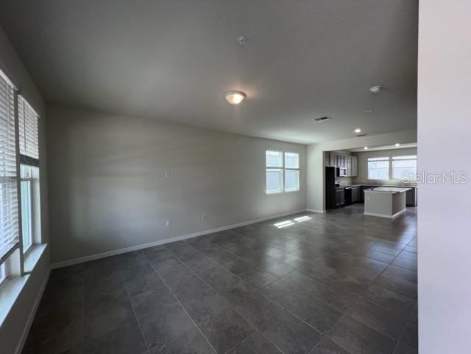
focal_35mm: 13
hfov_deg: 106.2
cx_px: 236
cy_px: 177
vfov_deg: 89.9
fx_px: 177
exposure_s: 1/99
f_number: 1.8
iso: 40
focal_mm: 1.57
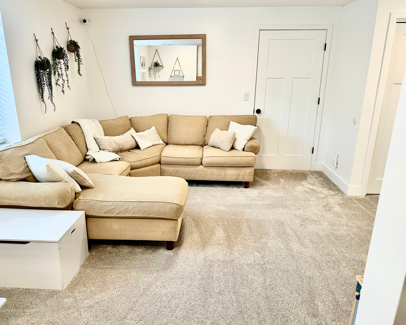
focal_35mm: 26
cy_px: 165
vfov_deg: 54.9
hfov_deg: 66.0
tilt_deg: -16.7
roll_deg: -0.4
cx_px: 190
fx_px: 312
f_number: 1.78
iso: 125
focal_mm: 6.86
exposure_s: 1/120
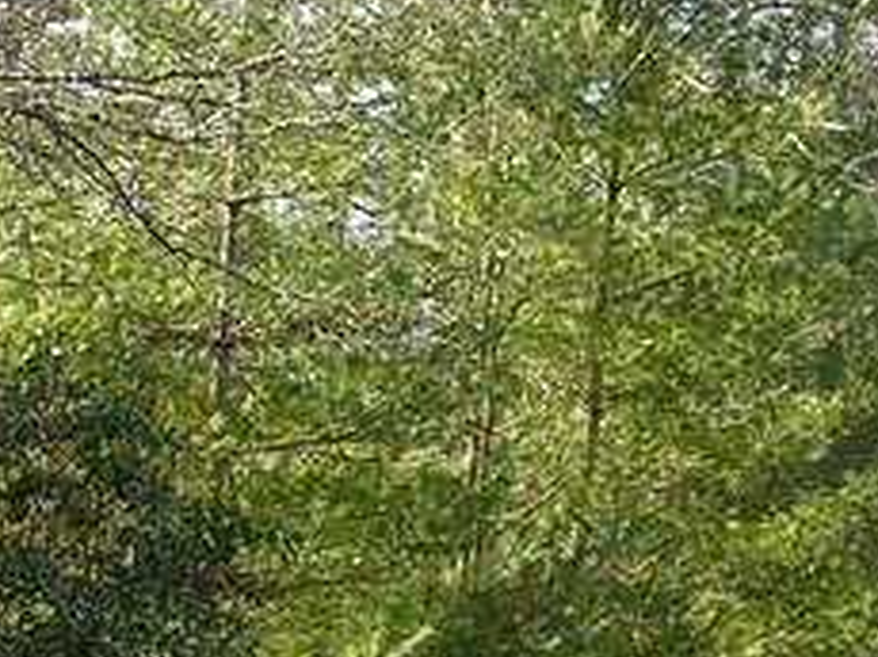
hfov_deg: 12.7
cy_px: 749
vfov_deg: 9.4
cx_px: 599
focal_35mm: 156
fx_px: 3953
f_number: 4
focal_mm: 8.9
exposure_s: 1/67.4
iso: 50
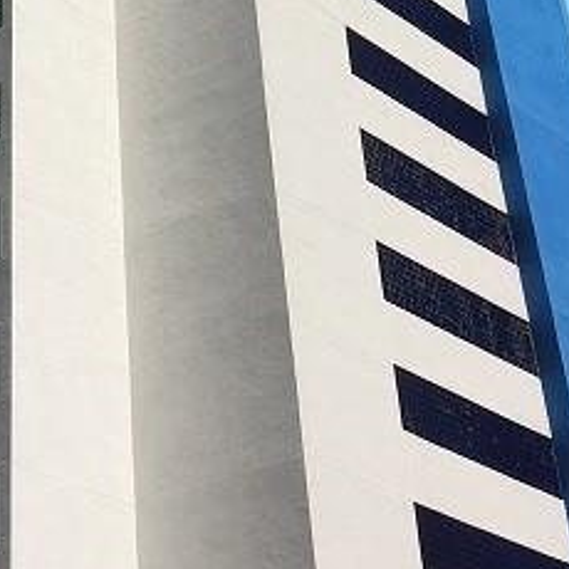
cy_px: -277
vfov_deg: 17.3
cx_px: 49
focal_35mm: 91
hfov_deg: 18.7
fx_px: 1692
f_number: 2.2
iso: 32
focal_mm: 4.15
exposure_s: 1/4950
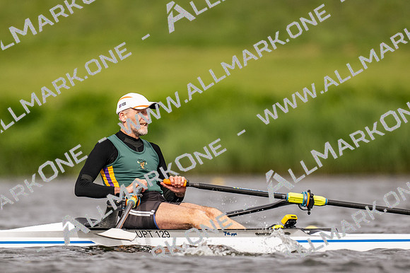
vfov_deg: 1.5
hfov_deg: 2.3
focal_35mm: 900
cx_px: 205
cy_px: 136
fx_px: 10244
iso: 450
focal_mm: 600
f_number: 4
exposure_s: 1/2500
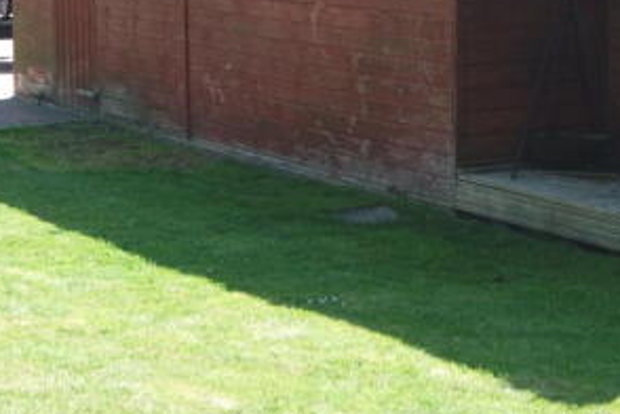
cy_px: 10
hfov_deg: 18.7
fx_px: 1877
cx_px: 442
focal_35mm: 109
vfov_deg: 12.4
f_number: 4.5
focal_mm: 32
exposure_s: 1/125
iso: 100
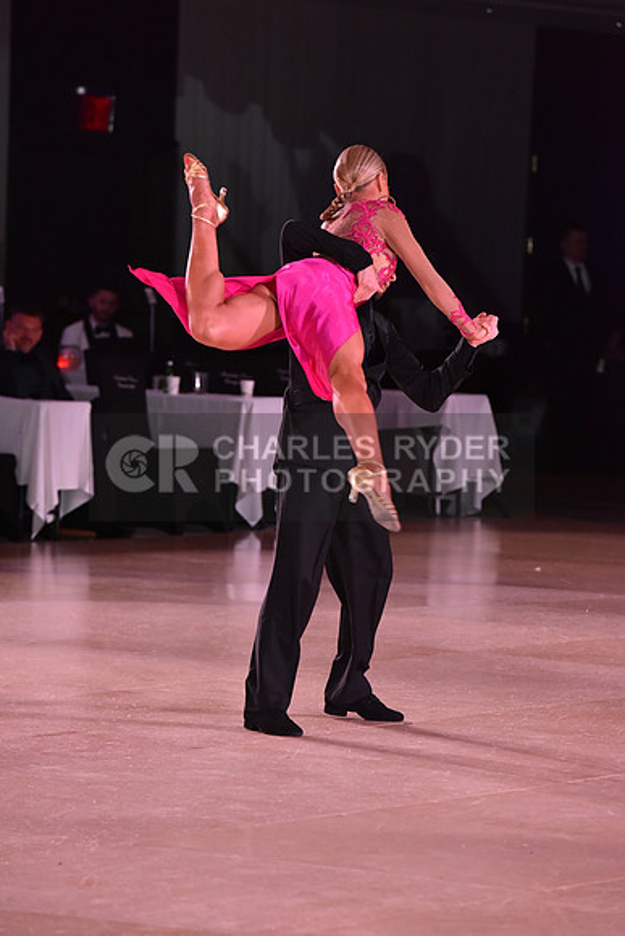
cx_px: 312
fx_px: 5205
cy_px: 468
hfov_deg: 6.9
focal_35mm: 200
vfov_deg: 10.3
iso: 2500
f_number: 5.6
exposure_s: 1/320
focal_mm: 200
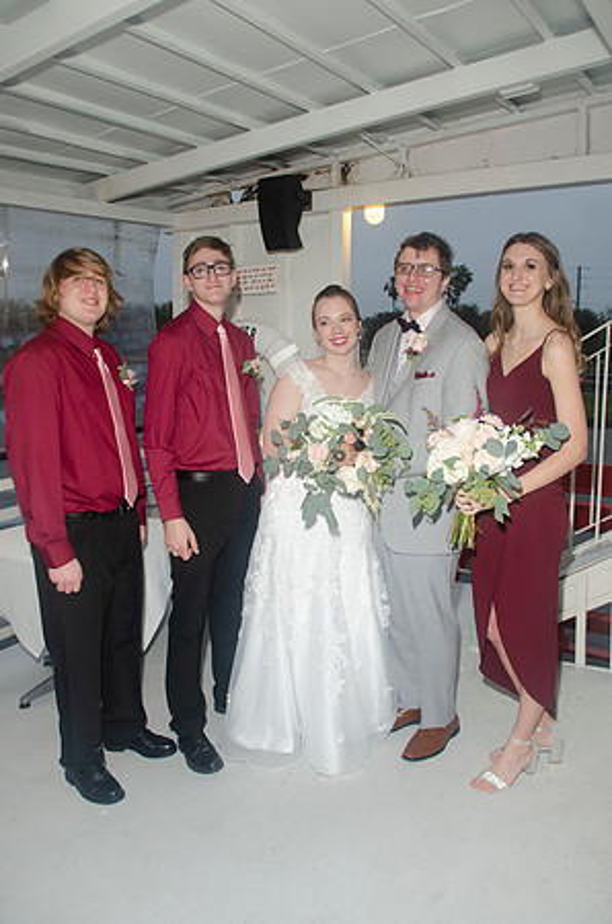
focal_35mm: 27
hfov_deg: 47.7
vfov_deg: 67.5
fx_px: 692
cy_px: 462
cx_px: 306
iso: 400
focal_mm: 18
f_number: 5.6
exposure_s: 1/60
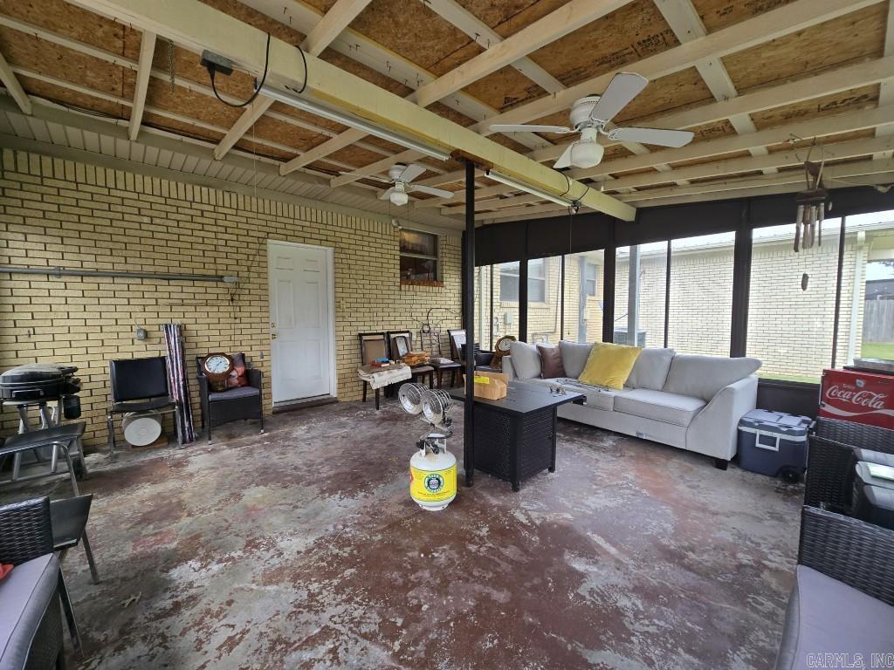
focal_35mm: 13
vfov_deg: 89.9
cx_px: 447
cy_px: 335
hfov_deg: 106.2
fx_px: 336
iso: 50
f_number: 2.2
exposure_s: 1/208
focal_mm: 2.2
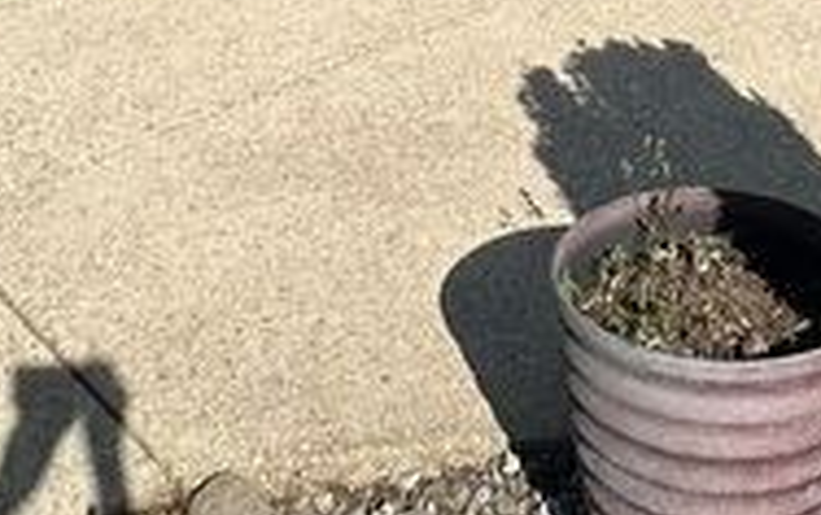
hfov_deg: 31.8
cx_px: 629
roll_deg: -0.9
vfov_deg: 14.2
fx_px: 1411
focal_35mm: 63
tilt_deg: +6.7
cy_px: -716
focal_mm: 2.22
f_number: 2.2
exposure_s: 1/3205
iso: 40
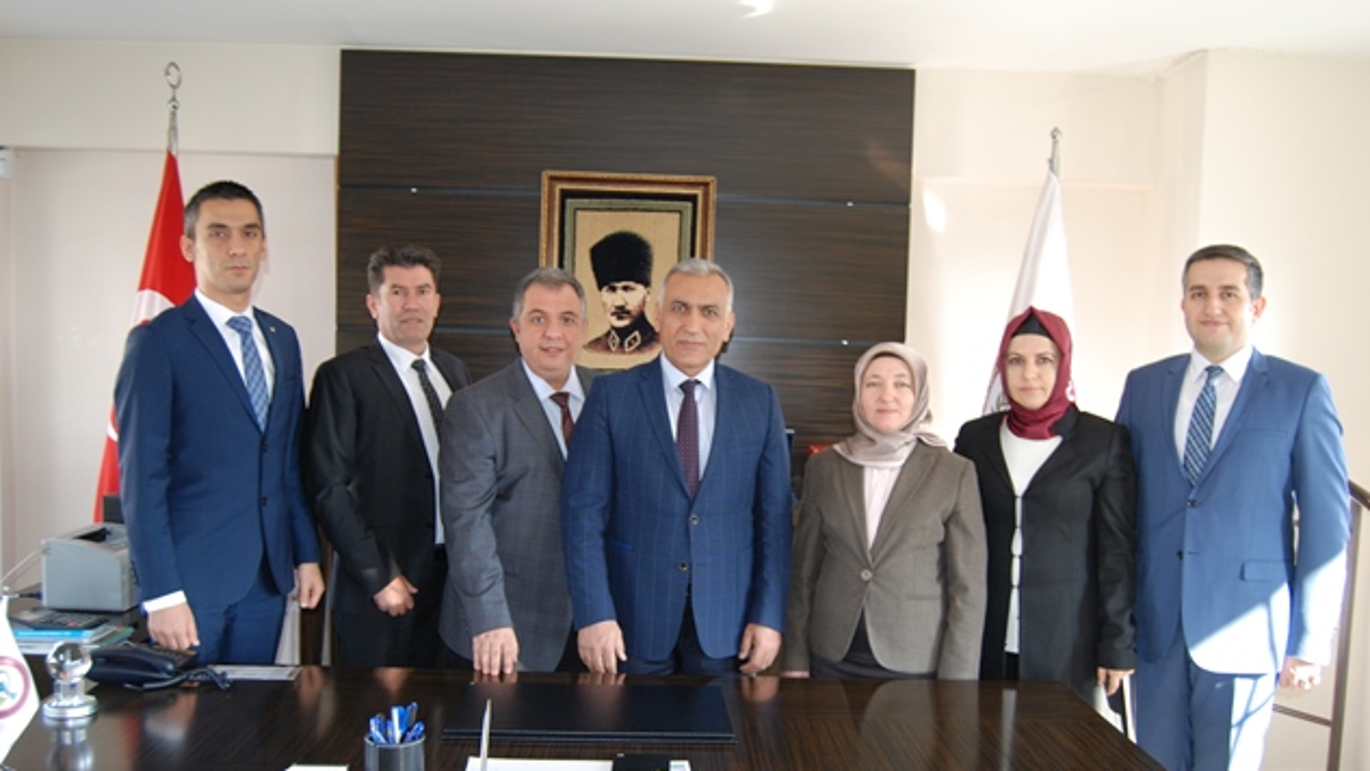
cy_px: 427
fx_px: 1271
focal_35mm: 35
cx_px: 690
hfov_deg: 56.6
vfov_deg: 33.7
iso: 400
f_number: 4
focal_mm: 22
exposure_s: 1/60
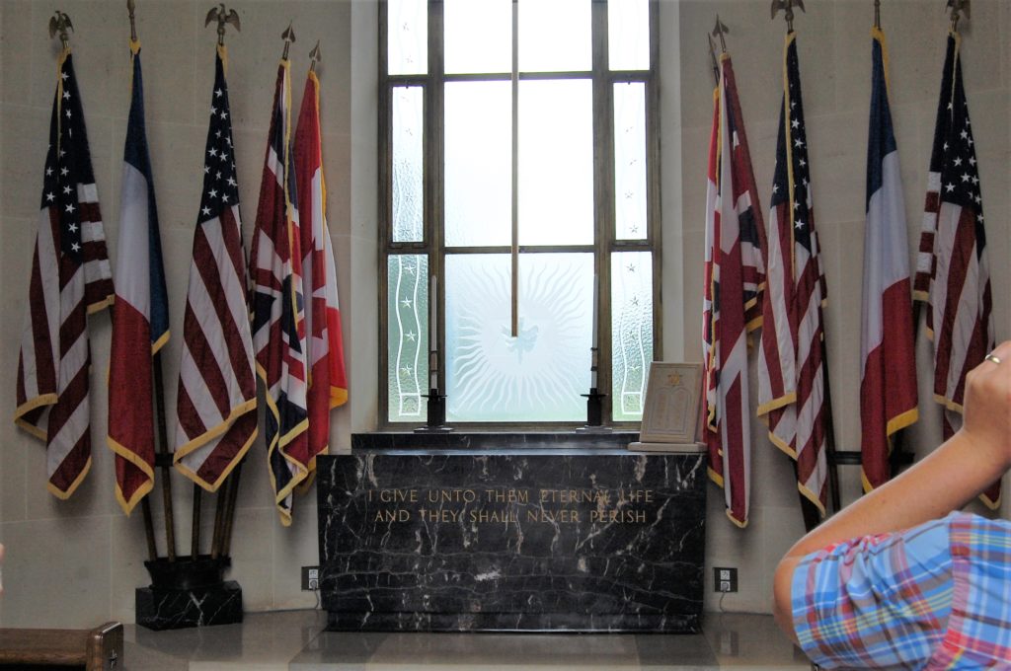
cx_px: 506
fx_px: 1178
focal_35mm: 42
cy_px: 336
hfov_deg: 46.5
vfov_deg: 31.8
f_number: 7.1
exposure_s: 1/200
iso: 200
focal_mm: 28
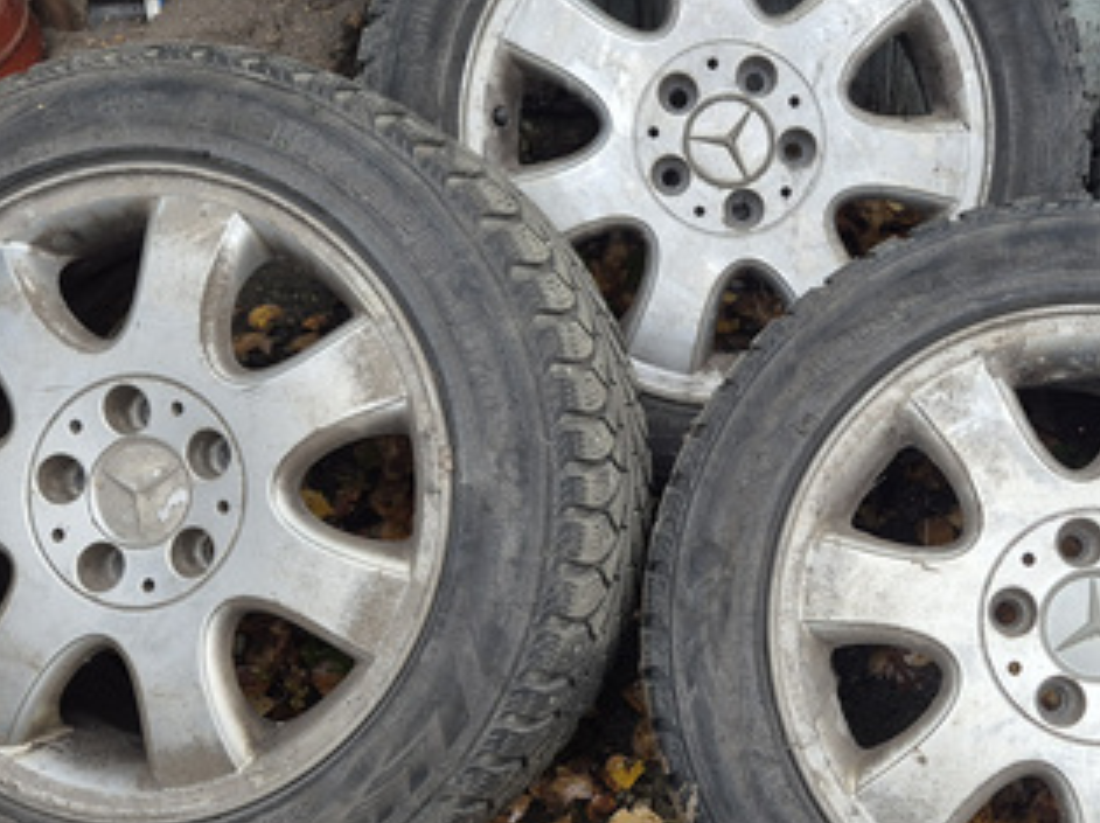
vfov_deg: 32.8
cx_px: 788
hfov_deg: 42.0
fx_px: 1397
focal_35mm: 44
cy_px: 448
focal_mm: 5.4
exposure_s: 1/180
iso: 80
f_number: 1.8
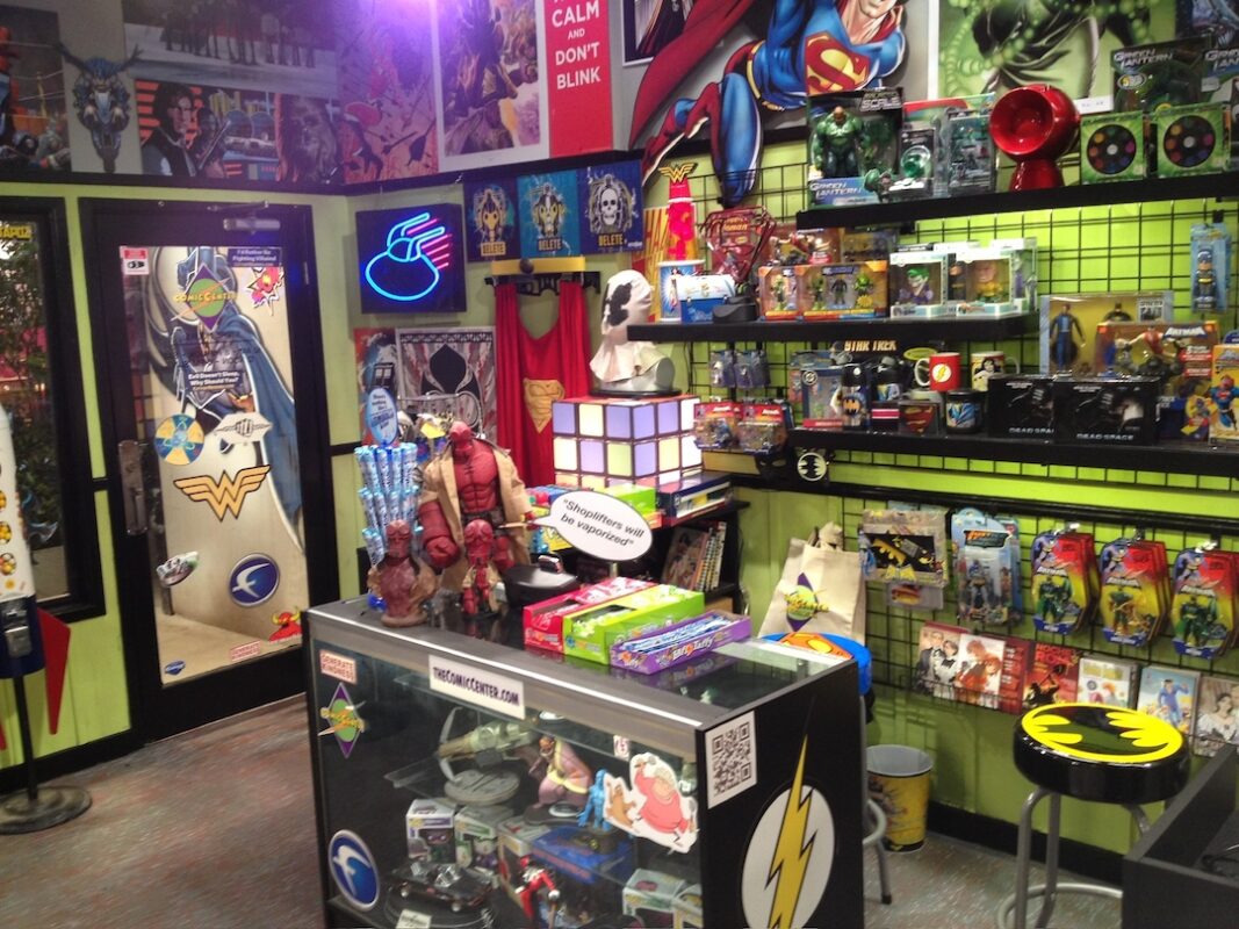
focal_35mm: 35
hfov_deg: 52.6
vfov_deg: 40.7
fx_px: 1253
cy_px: 464
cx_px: 620
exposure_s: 1/20
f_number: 2.4
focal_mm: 4.28
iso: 100
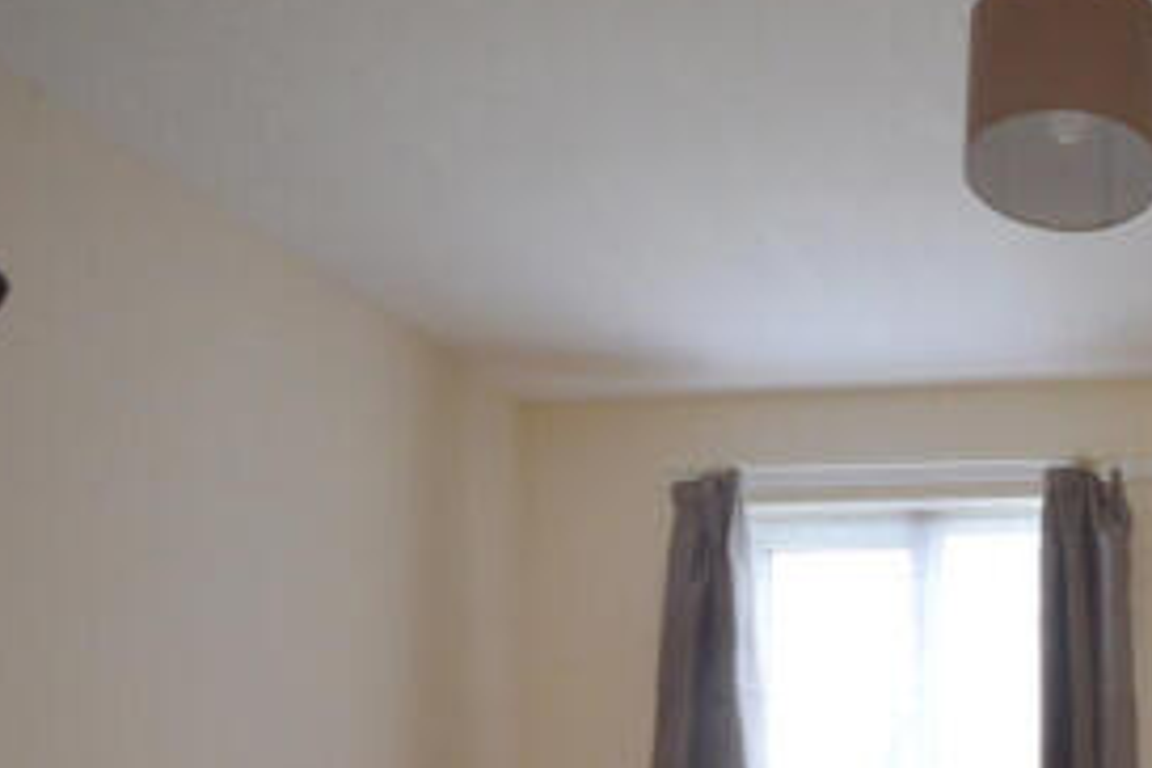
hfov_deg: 45.6
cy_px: 861
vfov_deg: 32.2
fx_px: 1152
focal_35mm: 36
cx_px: 1127
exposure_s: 1/60
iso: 1100
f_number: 4
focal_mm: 10
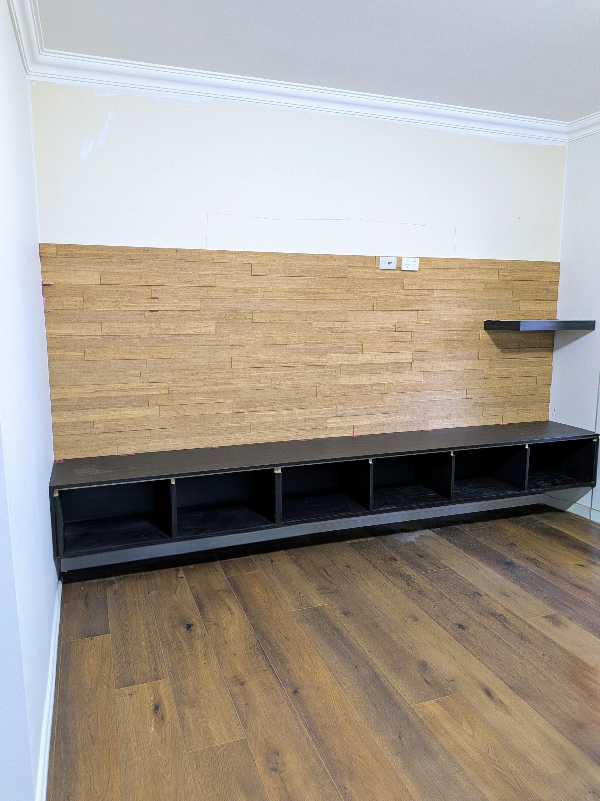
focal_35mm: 24
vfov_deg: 71.6
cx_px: 300
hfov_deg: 56.8
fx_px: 555
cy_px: 400
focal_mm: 4.53
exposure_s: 1/23.8
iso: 396
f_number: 1.7
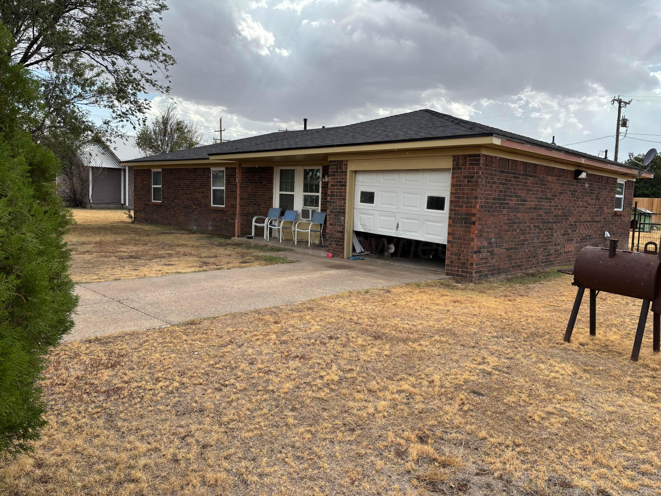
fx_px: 496
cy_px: 248
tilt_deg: -5.1
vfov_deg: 53.1
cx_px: 330
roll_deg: -1.6
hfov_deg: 67.3
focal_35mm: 26
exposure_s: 1/1543
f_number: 1.6
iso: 50
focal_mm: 5.96
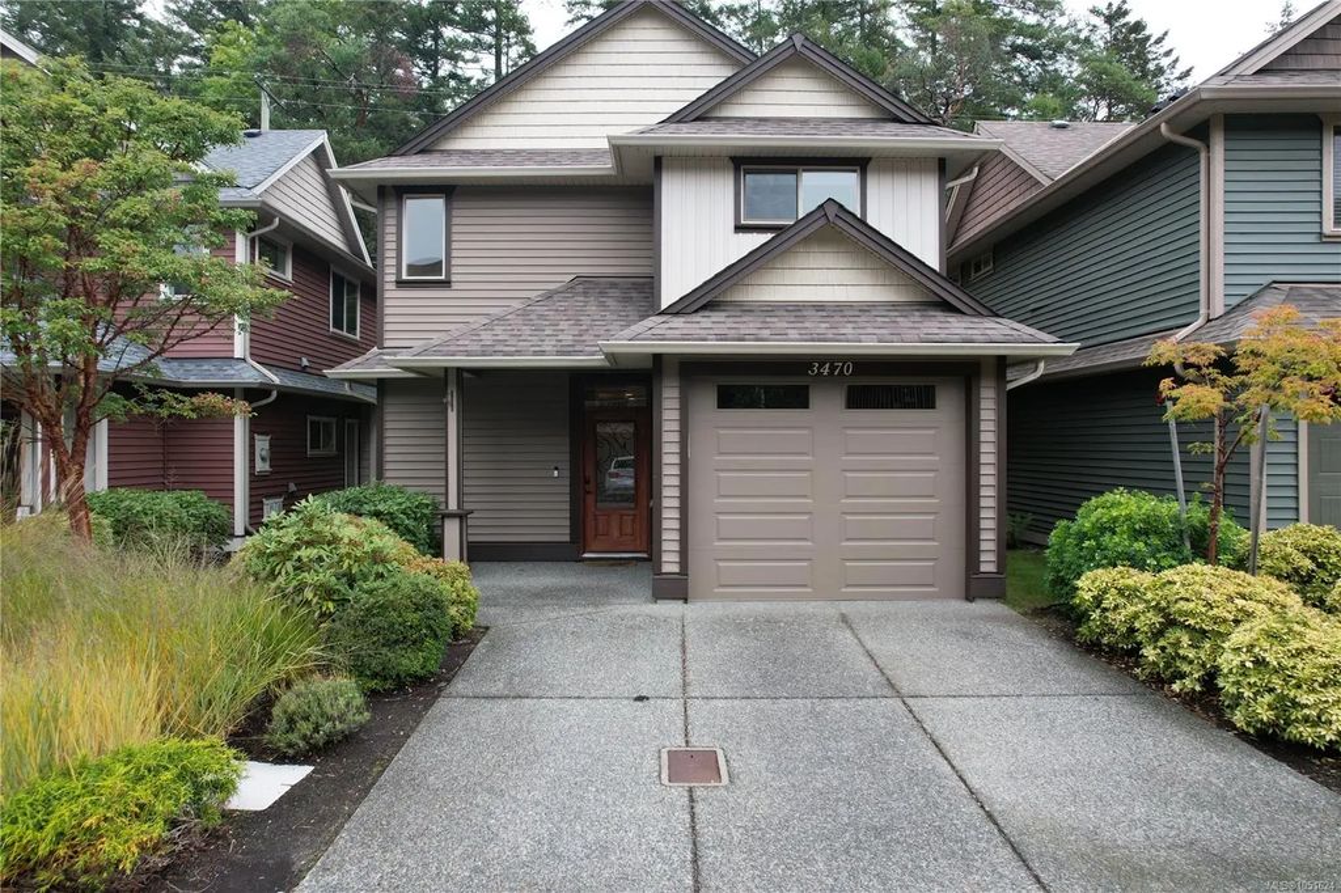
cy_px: 446
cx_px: 670
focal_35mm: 22
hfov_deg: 78.6
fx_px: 819
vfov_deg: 57.2
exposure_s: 1/250
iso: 130
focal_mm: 8.38
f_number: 2.8
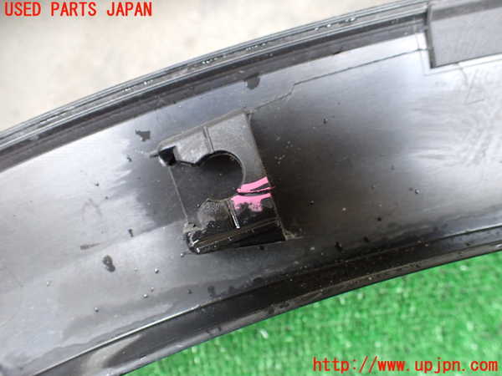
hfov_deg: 60.0
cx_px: 251
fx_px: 435
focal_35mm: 30
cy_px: 188
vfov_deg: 46.8
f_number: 2.3
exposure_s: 1/30
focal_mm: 5.4
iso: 800
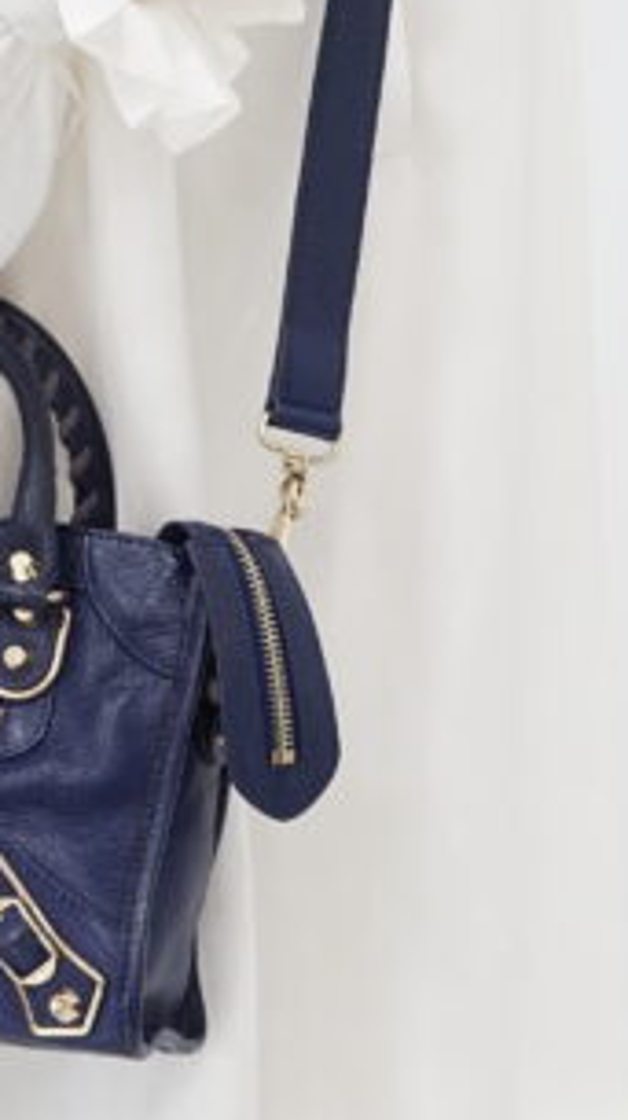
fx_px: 5223
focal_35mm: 176
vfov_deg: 12.2
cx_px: -9
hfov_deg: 6.9
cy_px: 393
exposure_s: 1/8
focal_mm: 50
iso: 640
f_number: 6.3
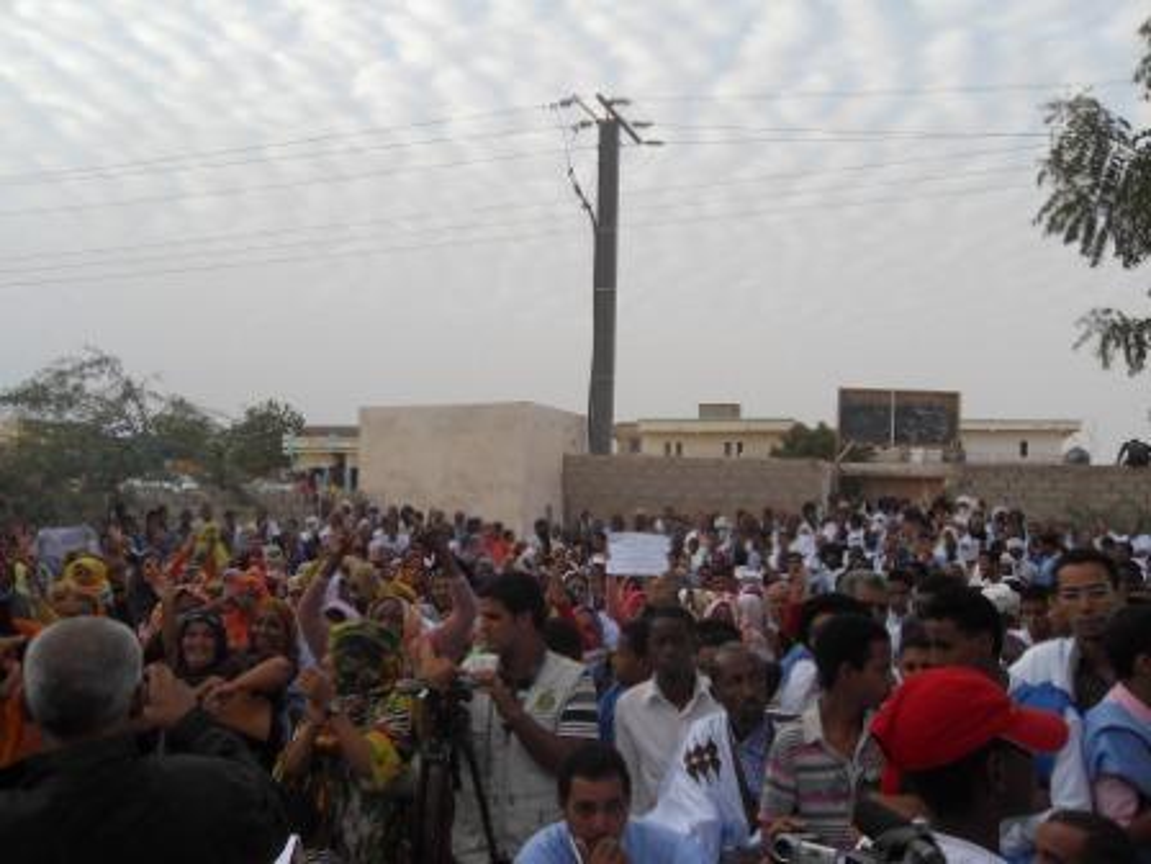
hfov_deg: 52.6
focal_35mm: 35
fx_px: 1164
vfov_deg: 40.7
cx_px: 576
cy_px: 432
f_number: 3.5
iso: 80
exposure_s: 1/180
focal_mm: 6.3
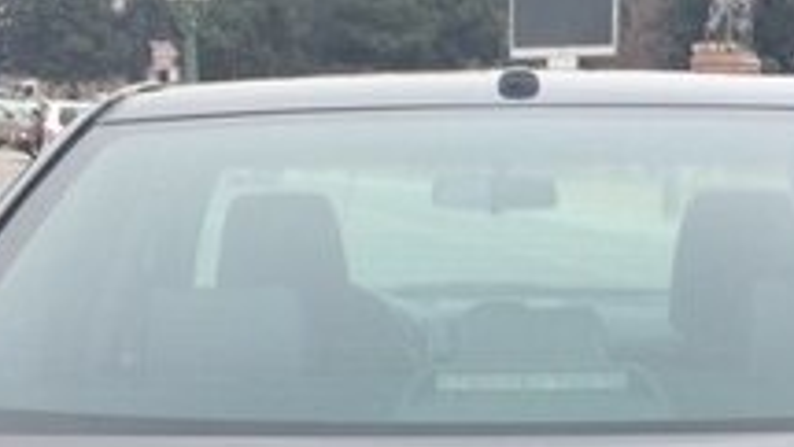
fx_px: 2042
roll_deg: -1.5
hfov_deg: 22.0
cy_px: 730
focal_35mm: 97
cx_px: 469
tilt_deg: -17.3
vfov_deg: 11.8
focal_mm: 4.15
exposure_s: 1/380
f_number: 2.2
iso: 32
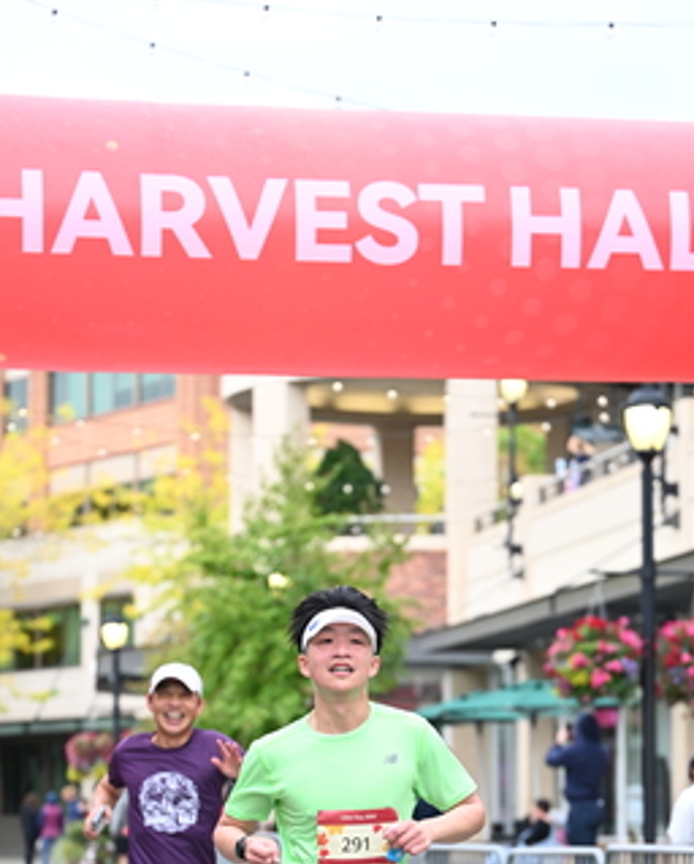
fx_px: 3024
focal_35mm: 118
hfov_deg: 13.1
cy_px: 734
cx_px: 397
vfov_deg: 16.1
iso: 1000
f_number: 2.8
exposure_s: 1/1250
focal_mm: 73
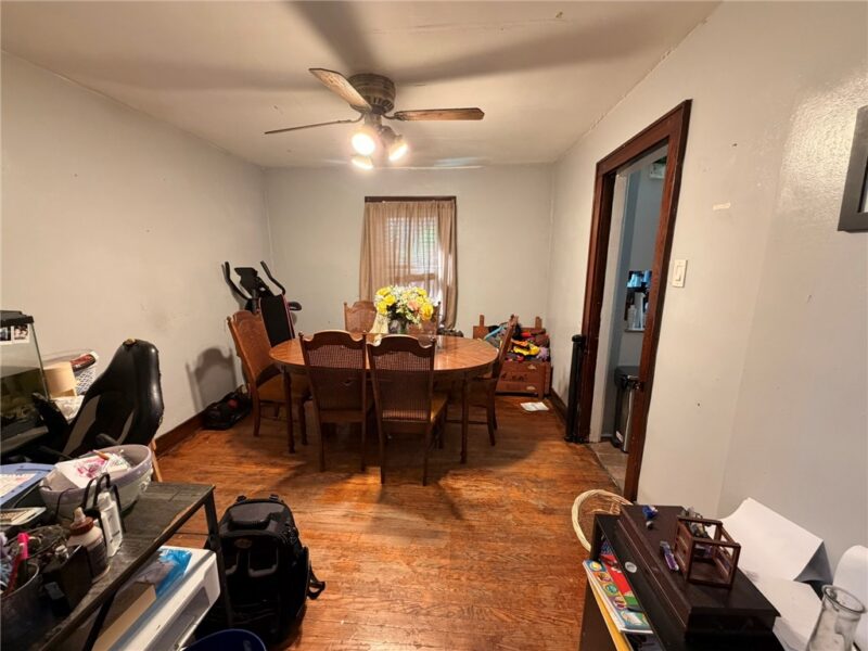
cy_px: 326
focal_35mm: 14
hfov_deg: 102.1
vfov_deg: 85.7
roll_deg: +0.0
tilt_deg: -11.3
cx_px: 434
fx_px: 351
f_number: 2.2
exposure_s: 1/60
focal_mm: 2.22
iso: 400
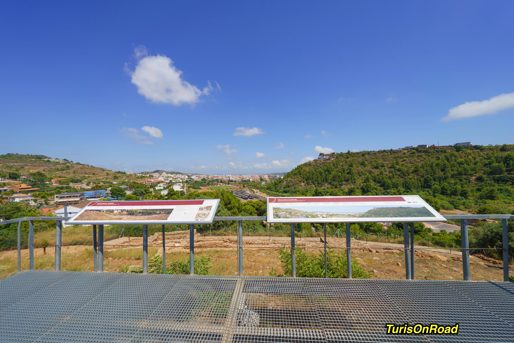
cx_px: 257
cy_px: 172
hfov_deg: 112.6
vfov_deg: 90.0
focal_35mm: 12
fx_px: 171
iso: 100
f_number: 2.8
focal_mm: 12
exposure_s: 1/2500
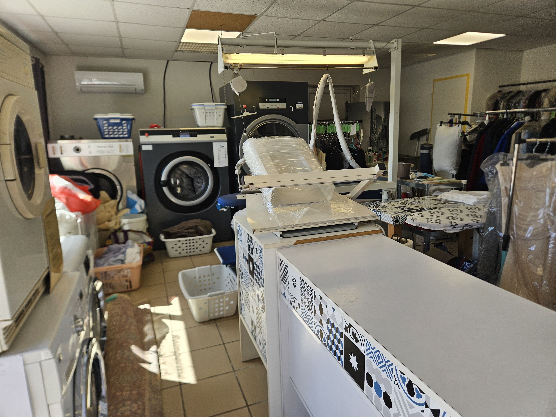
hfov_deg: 73.9
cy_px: 208
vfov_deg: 58.9
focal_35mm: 23
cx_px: 278
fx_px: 369
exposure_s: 1/172
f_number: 1.8
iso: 25
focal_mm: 5.4
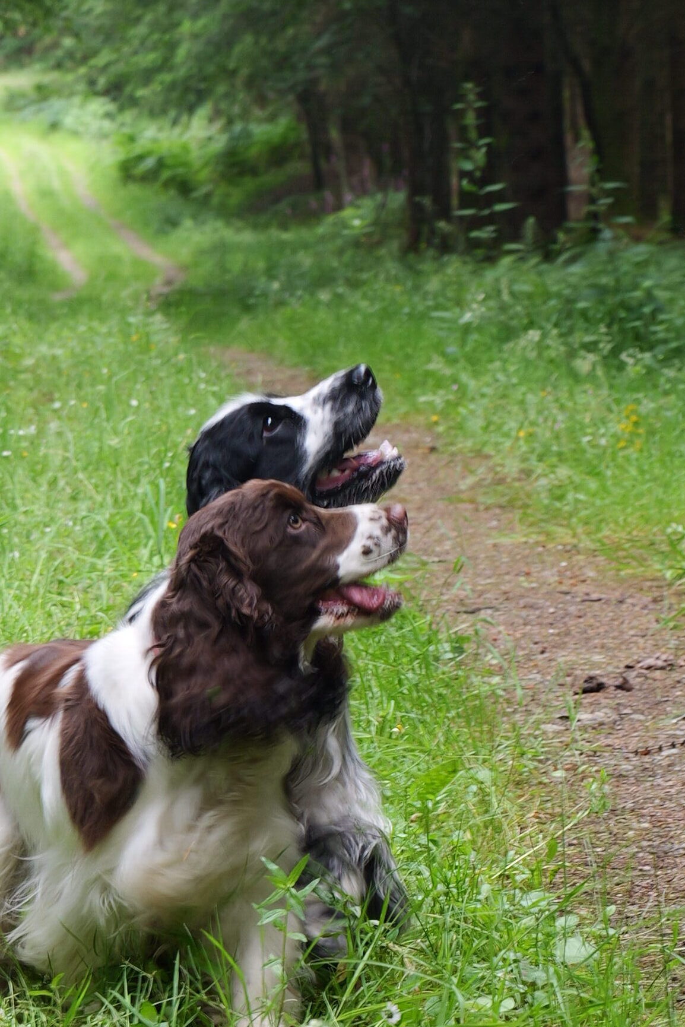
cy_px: 514
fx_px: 1712
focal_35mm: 60
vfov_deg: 33.4
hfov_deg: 22.6
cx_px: 342
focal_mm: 60
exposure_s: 1/60
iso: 400
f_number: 8
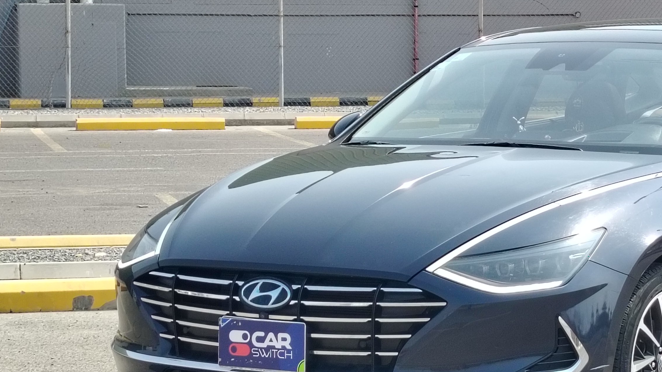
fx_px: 2405
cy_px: 249
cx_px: 534
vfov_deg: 8.8
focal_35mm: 137
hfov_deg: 15.6
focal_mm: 5.25
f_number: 1.75
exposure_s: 1/446
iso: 100
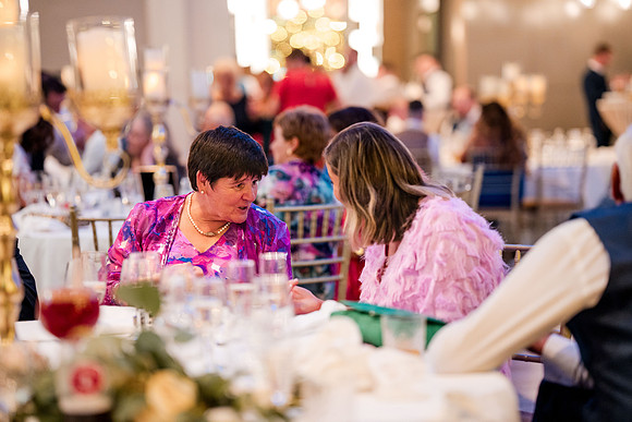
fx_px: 1493
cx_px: 316
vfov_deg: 16.1
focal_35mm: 85
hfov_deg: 23.9
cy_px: 211
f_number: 1.6
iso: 3200
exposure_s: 1/250
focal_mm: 85
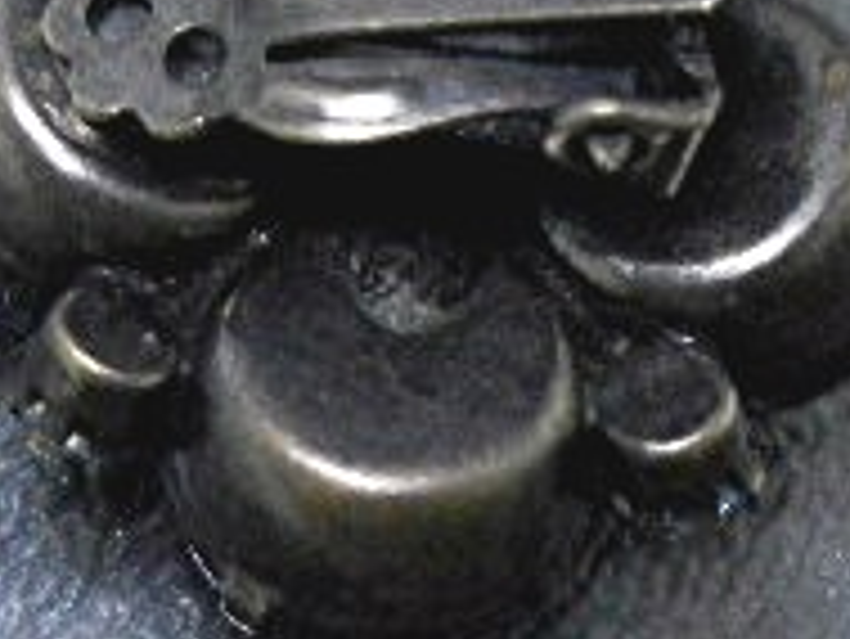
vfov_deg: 7.4
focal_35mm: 200
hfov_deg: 9.9
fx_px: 4914
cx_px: 571
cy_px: 0
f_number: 8
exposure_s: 1/30
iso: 779
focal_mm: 10.6
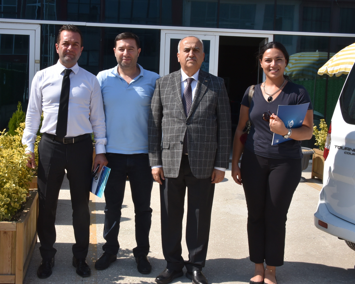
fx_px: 494
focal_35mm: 47
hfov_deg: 39.4
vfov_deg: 32.1
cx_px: 147
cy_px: 126
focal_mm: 36
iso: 1000
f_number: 25
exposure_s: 1/200
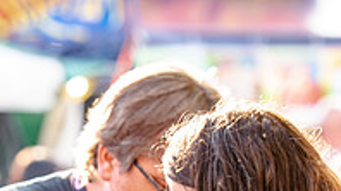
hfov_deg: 5.2
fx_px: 3749
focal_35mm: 415
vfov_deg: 2.9
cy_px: 330
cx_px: 196
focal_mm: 135
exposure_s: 1/60
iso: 125
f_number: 5
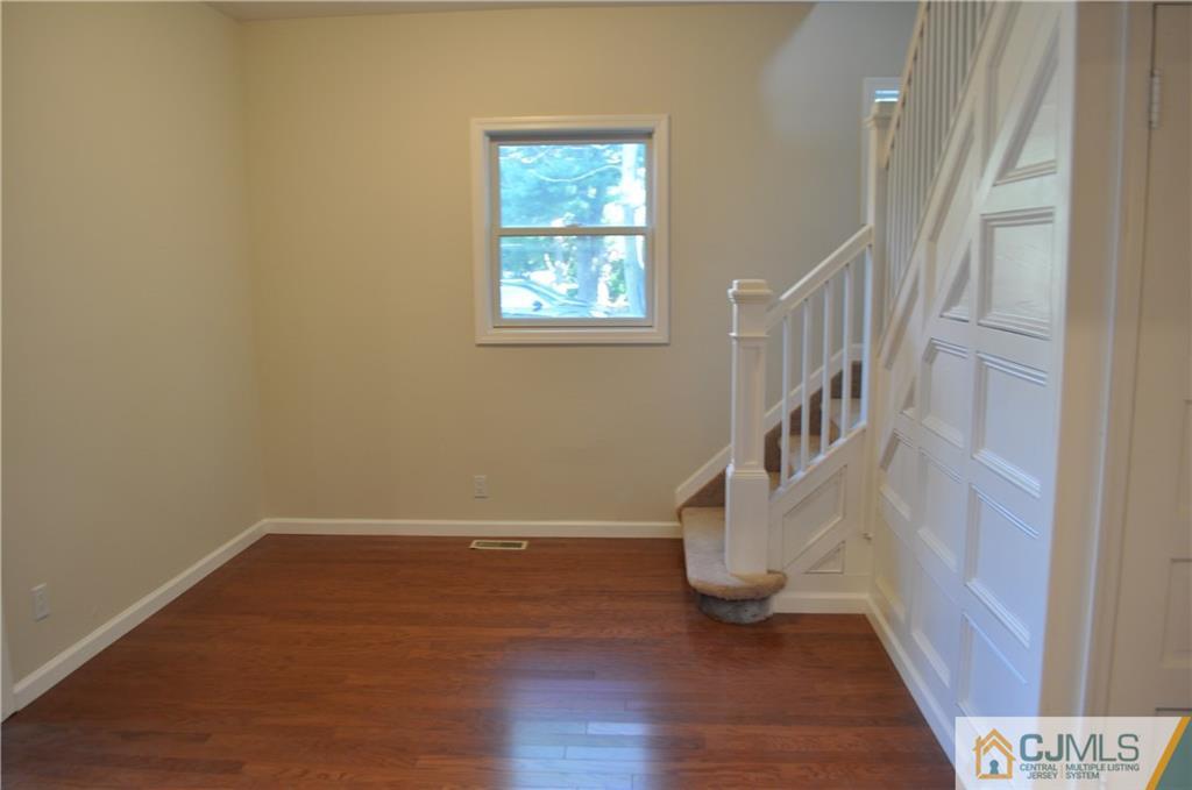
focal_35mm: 27
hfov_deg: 67.5
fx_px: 892
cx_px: 596
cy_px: 395
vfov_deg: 47.8
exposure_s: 1/25
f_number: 5
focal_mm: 18
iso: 400
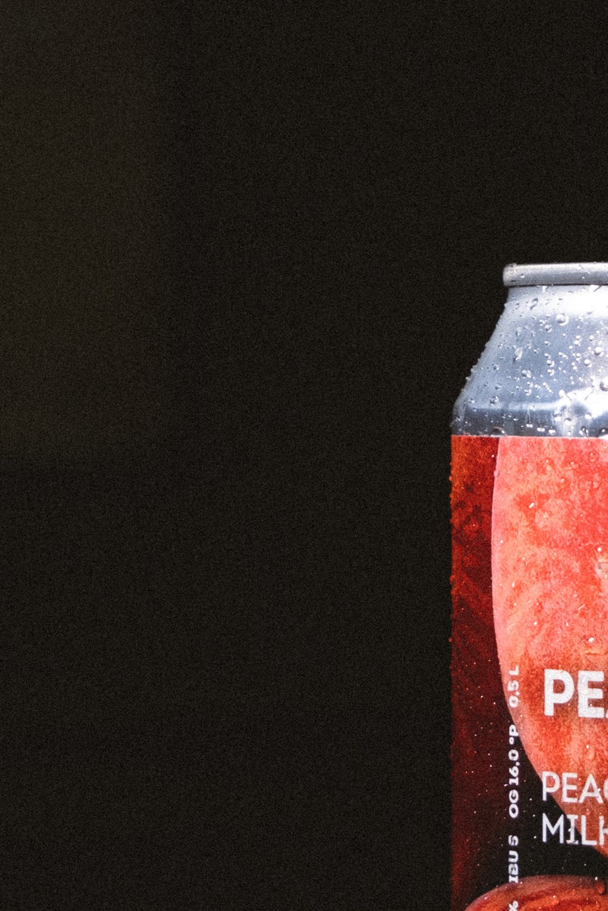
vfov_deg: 11.0
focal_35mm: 186
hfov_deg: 7.3
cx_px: 759
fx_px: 4712
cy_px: 878
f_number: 5.6
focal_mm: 44.5
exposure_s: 1/60
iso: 800
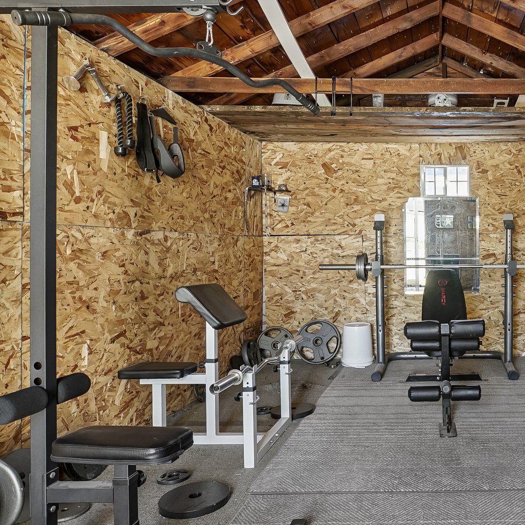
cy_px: 252
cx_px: 454
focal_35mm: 29
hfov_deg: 50.5
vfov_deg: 55.6
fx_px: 498
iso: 400
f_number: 8
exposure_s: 1/4
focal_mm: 17
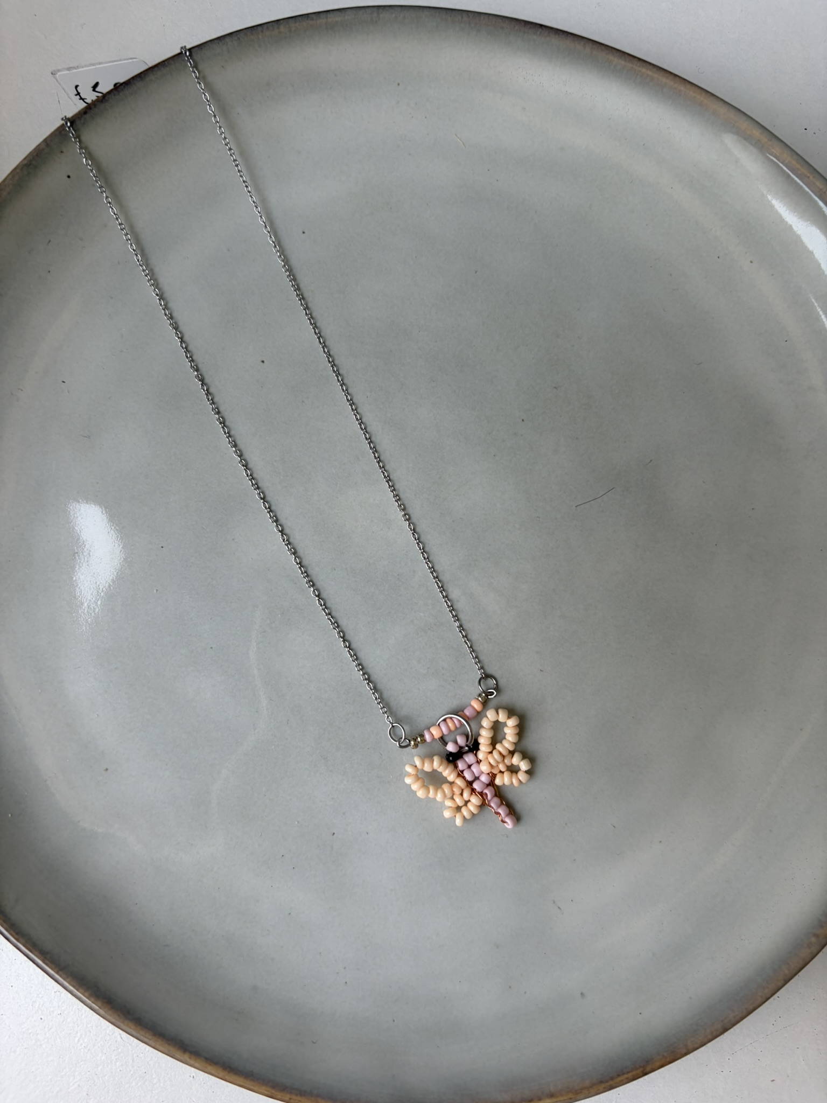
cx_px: 414
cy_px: 552
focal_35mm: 26
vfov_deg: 67.3
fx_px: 828
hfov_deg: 53.1
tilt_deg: -84.7
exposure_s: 1/142
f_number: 1.6
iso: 32
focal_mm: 5.96
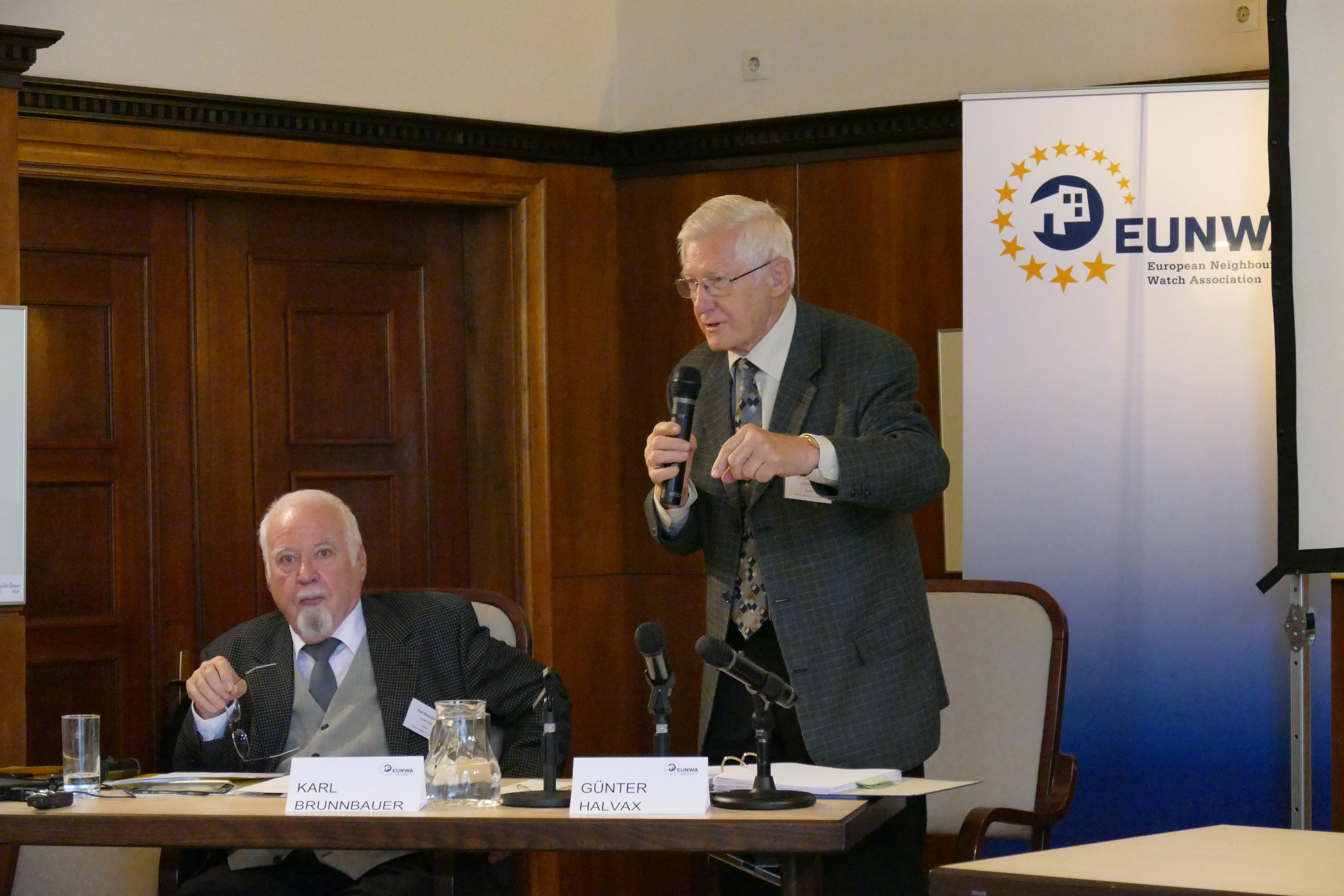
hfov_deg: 20.6
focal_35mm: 99
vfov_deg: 13.8
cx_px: 672
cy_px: 448
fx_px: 3696
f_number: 3.8
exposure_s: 1/125
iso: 3200
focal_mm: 35.95
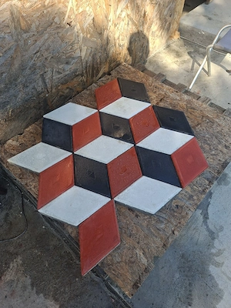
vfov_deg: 73.9
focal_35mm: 23
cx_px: 116
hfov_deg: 58.9
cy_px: 154
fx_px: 205
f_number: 1.8
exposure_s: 1/312
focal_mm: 5.54
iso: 50
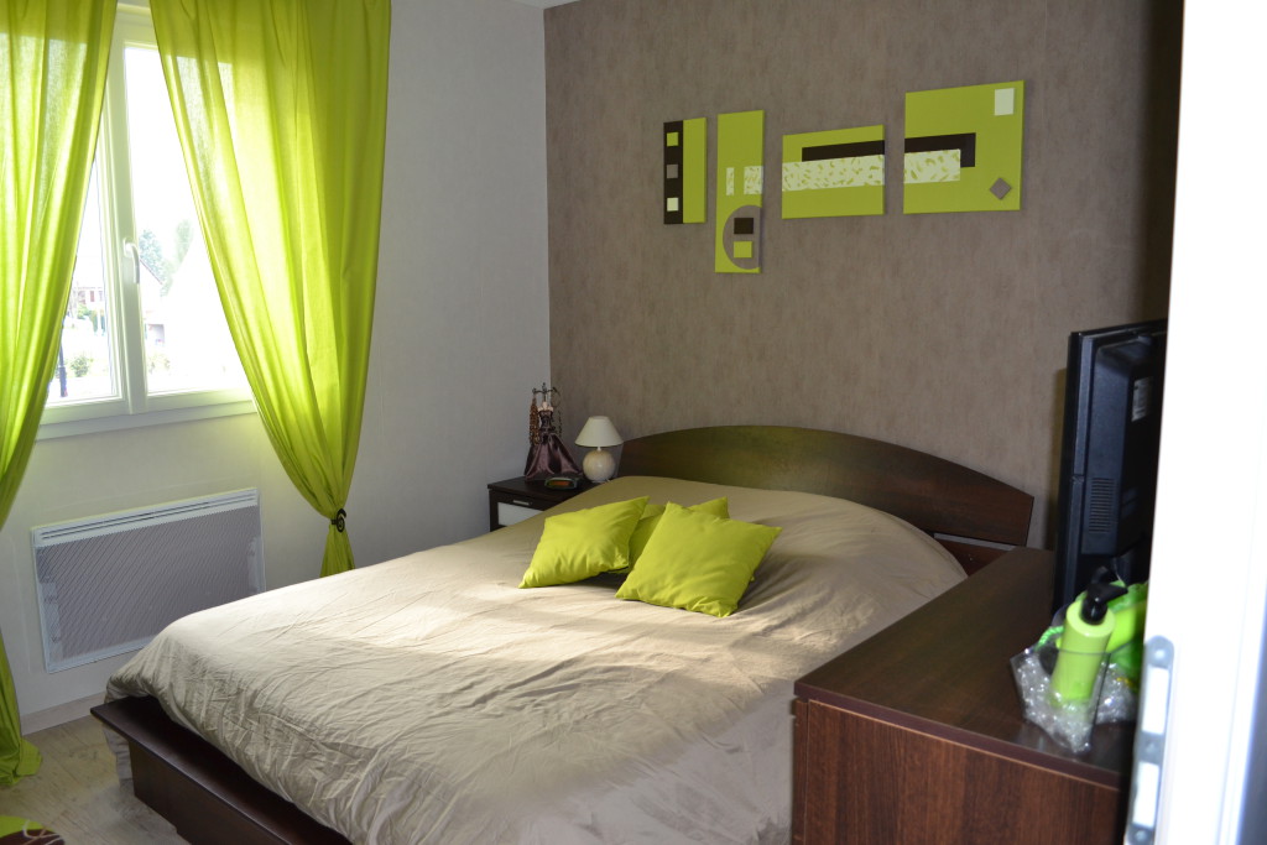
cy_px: 422
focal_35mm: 27
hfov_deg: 67.4
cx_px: 634
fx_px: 950
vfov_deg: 47.9
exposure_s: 1/80
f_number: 4
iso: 400
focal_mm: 18
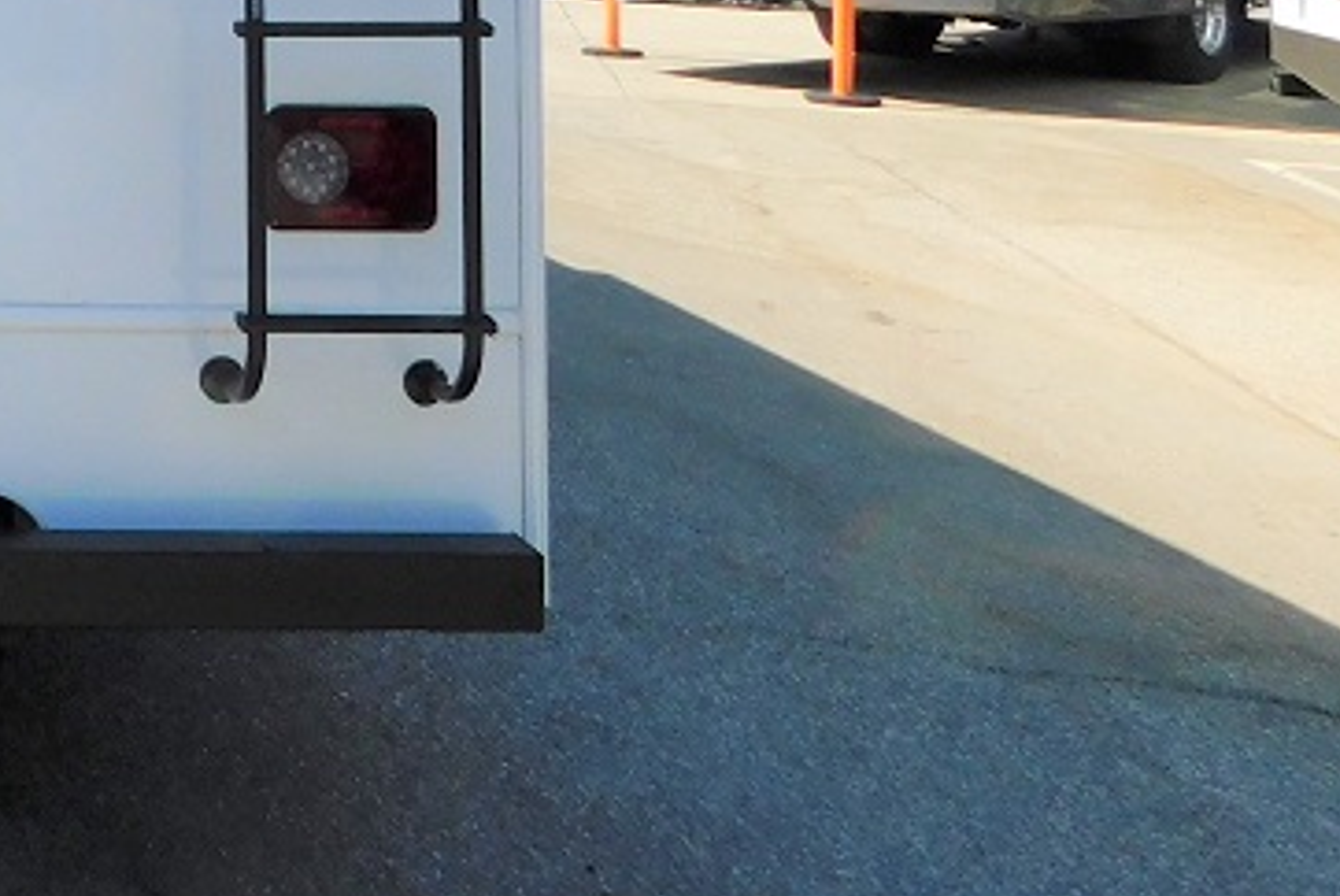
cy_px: -385
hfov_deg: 25.8
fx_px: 2459
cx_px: -437
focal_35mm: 66
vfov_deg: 18.6
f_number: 3
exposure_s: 1/1250
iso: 125
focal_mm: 4
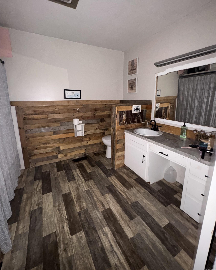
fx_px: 120
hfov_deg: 84.0
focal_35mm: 15
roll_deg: +0.8
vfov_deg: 96.6
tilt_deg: -11.5
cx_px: 106
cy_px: 123
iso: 320
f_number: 2.2
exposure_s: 1/16
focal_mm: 2.22
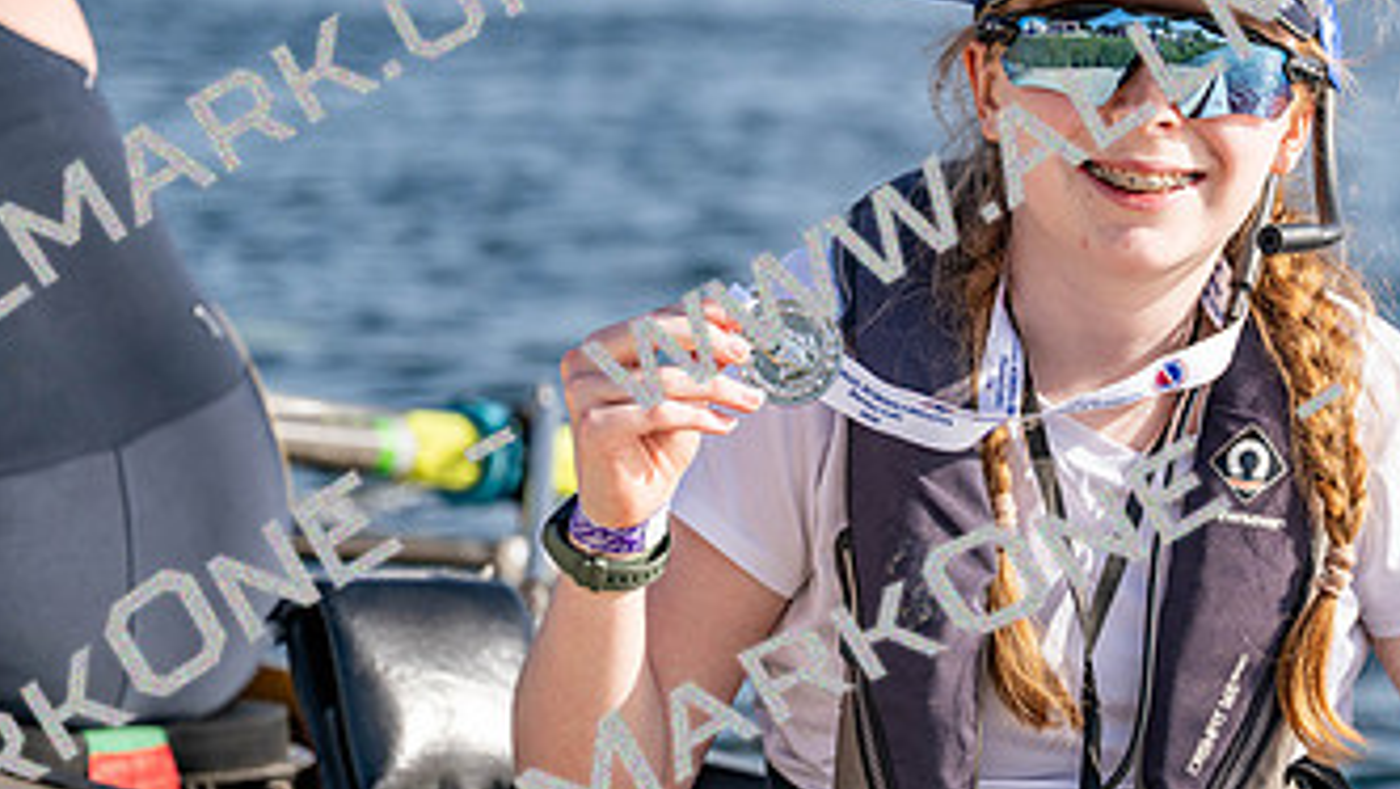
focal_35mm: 128
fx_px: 4753
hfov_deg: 16.6
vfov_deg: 9.5
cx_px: 1105
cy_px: 424
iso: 64
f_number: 2.8
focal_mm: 70
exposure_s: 1/1600
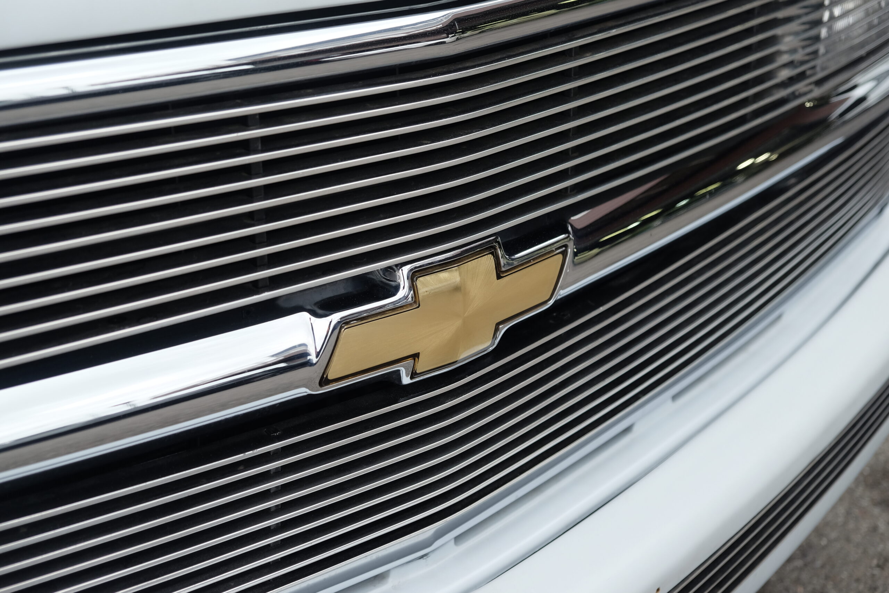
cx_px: 444
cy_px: 296
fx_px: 1259
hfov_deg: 38.9
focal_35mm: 51
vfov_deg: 26.5
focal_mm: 34.3
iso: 400
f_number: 4
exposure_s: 1/140
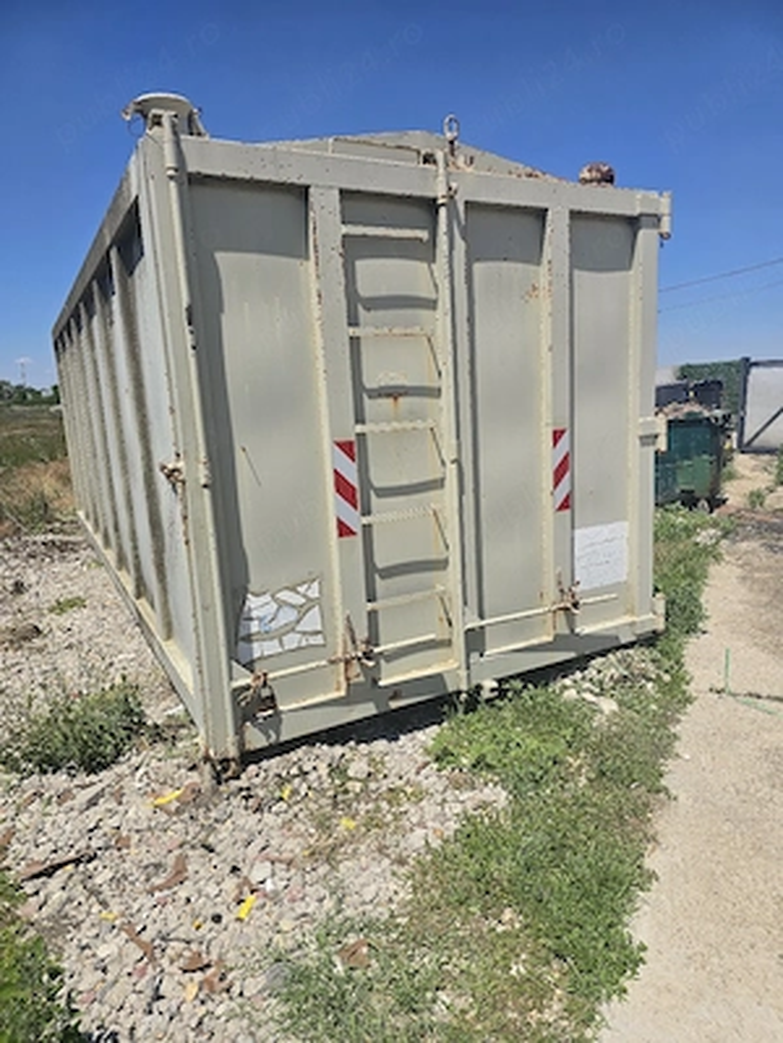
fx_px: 694
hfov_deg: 58.9
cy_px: 522
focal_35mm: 23
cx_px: 392
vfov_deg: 73.9
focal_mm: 6.3
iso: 12
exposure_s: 1/1111
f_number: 1.7
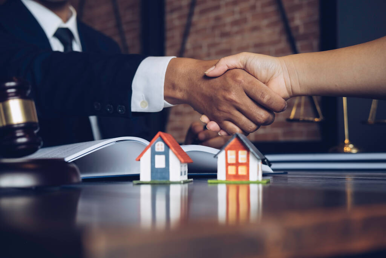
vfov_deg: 25.5
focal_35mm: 53
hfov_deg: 37.5
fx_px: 568
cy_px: 129
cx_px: 193
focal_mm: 35
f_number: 3.2
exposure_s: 1/125
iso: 200
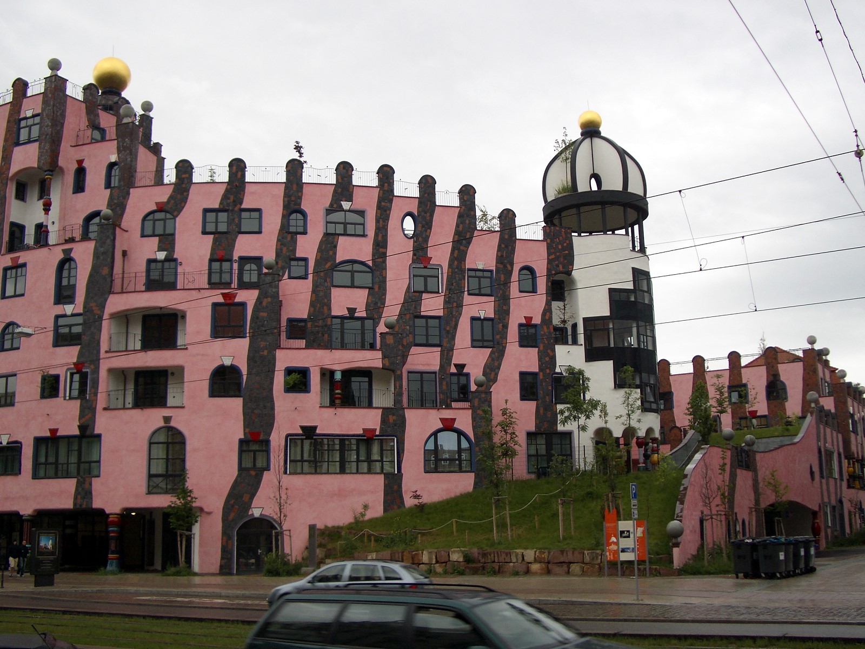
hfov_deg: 45.8
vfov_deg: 35.1
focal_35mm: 41
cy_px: 324
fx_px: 1025
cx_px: 432
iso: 50
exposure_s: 1/80
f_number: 2.8
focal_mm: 6.8
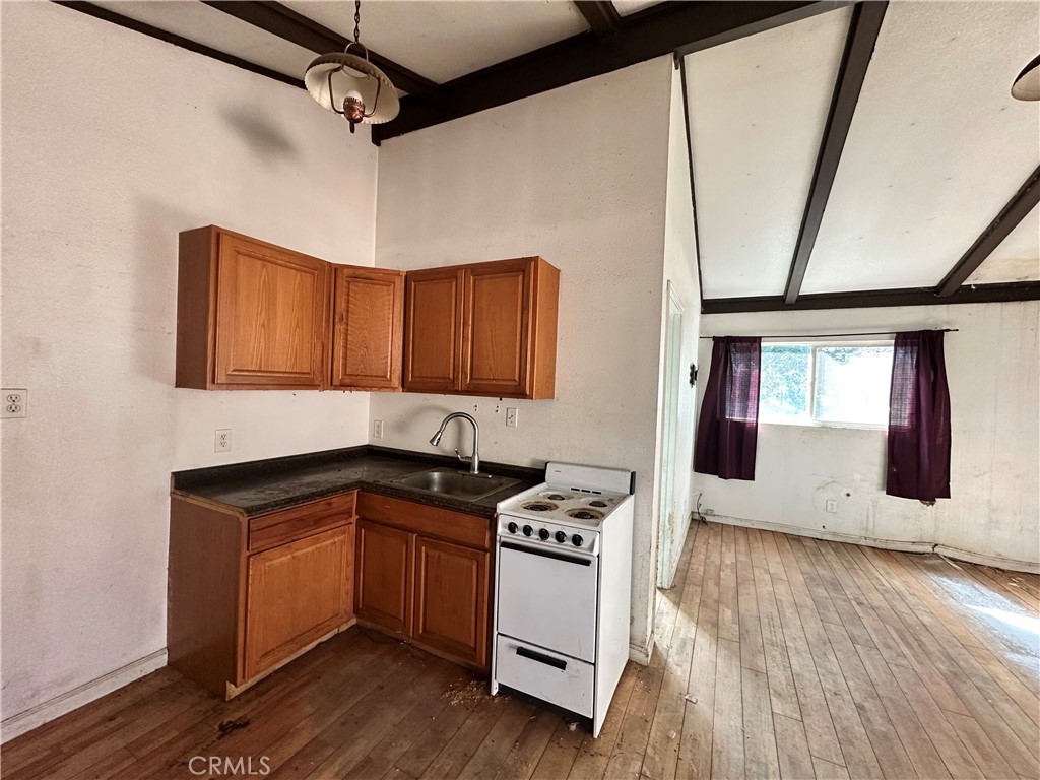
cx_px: 520
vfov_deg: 85.7
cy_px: 390
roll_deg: -2.9
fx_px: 421
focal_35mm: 14
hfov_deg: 102.1
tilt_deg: -1.2
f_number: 2.2
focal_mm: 2.22
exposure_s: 1/77
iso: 320
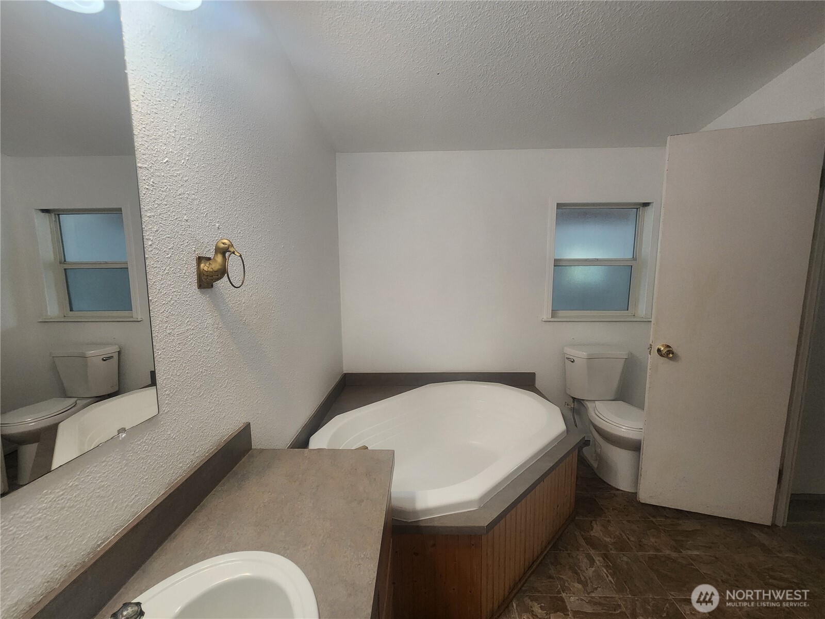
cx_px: 412
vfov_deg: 89.9
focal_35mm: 13
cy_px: 310
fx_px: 310
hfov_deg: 106.2
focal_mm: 2.2
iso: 400
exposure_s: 1/60
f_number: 2.2
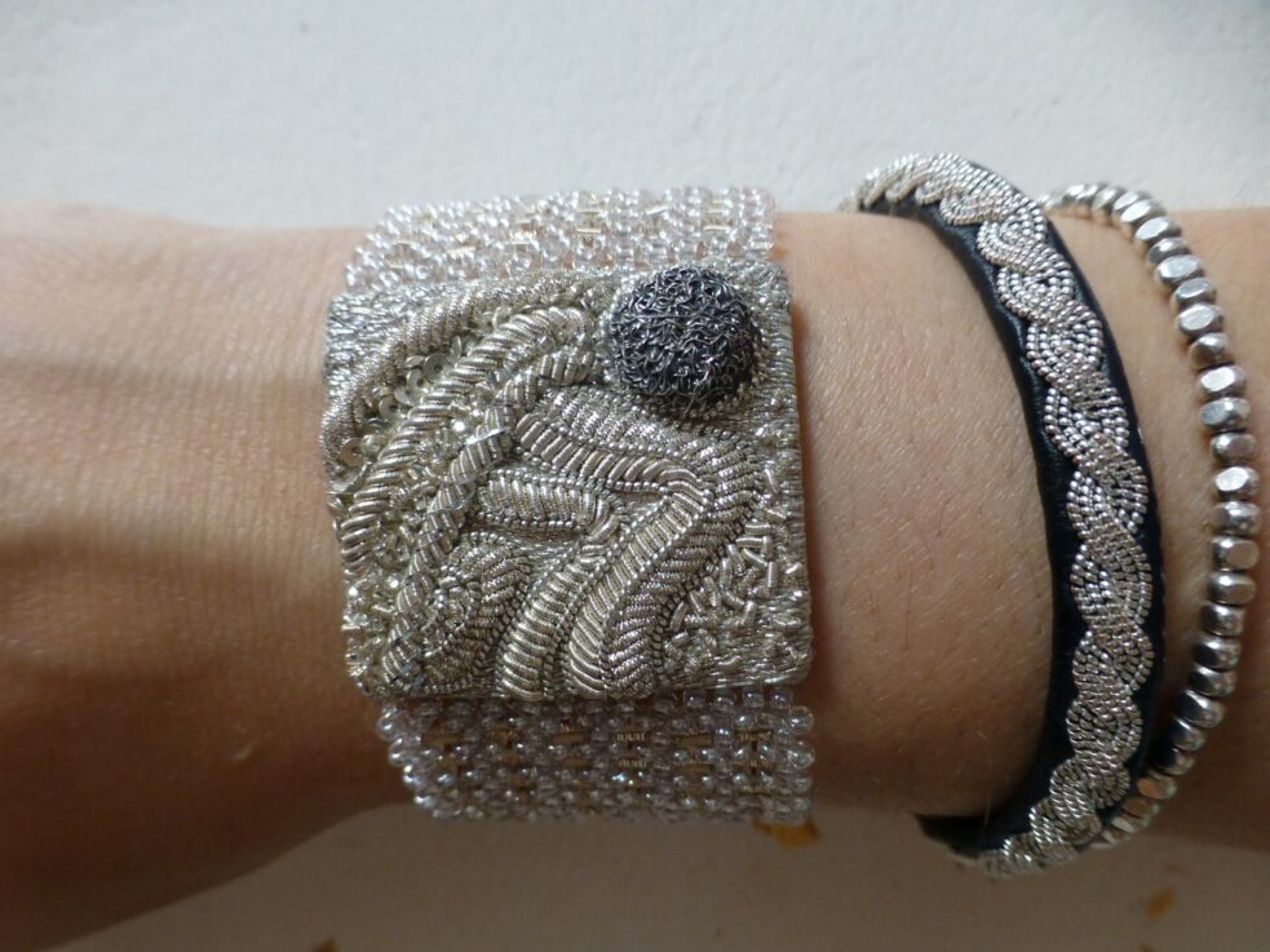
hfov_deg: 69.4
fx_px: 917
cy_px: 490
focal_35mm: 25
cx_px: 652
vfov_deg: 54.9
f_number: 3.3
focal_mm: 4.3
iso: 320
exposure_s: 1/60
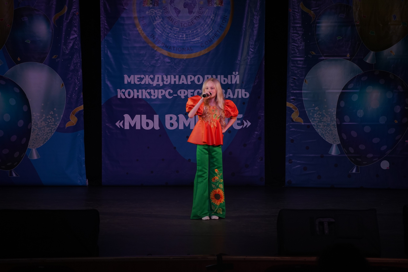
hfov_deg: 16.9
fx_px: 1371
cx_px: 204
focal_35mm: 121
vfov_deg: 11.3
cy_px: 136
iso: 1600
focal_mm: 121
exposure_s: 1/400
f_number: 5
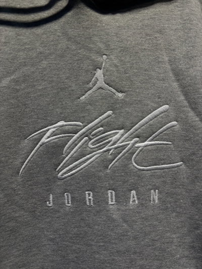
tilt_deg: +3.9
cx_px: 101
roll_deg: +1.3
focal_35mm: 26
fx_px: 202
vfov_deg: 67.3
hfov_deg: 53.1
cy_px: 134
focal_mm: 5.96
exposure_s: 1/364
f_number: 1.6
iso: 50
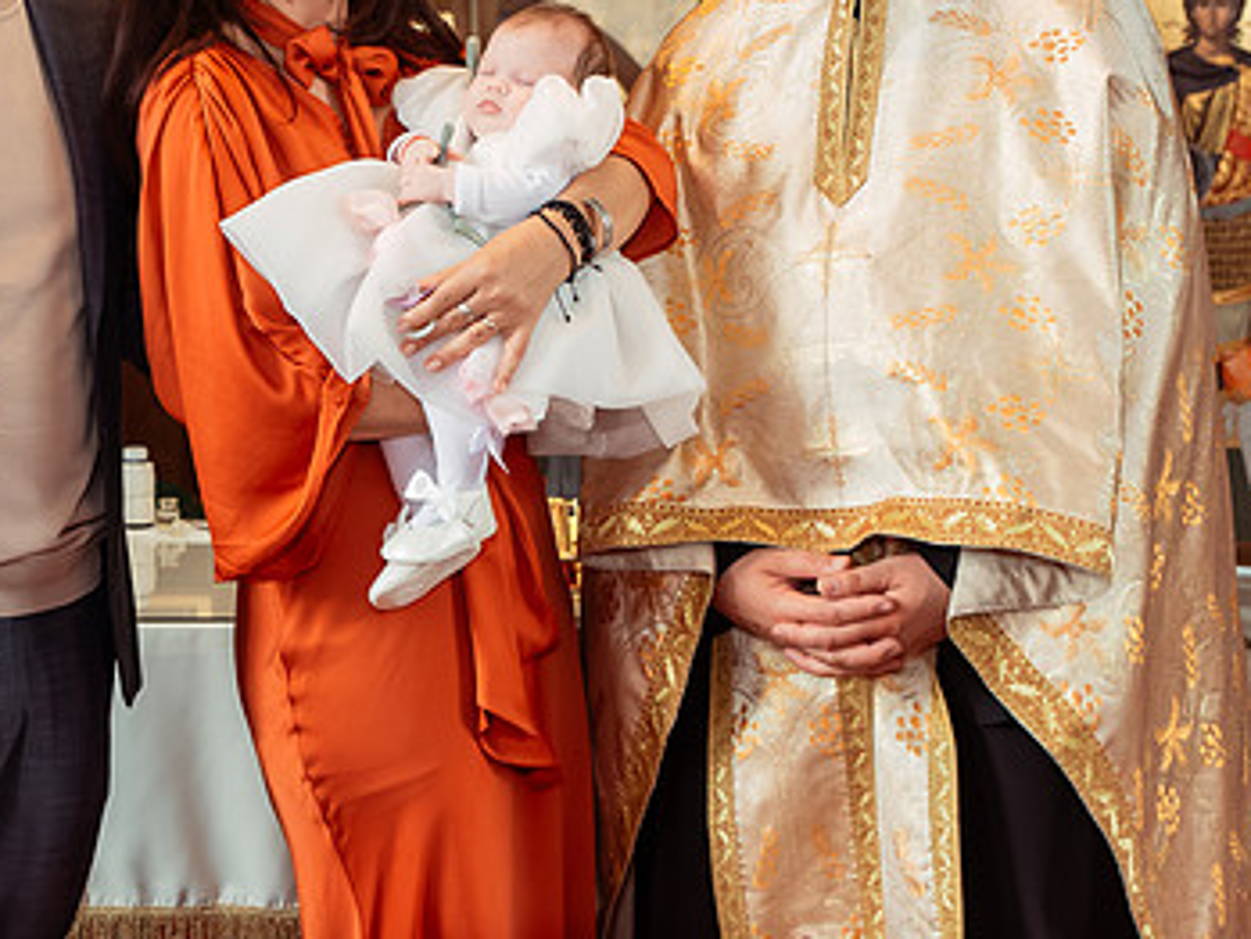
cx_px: 498
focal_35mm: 71
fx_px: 2567
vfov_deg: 20.6
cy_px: 225
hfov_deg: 27.3
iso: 4000
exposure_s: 1/250
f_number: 3.5
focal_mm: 42
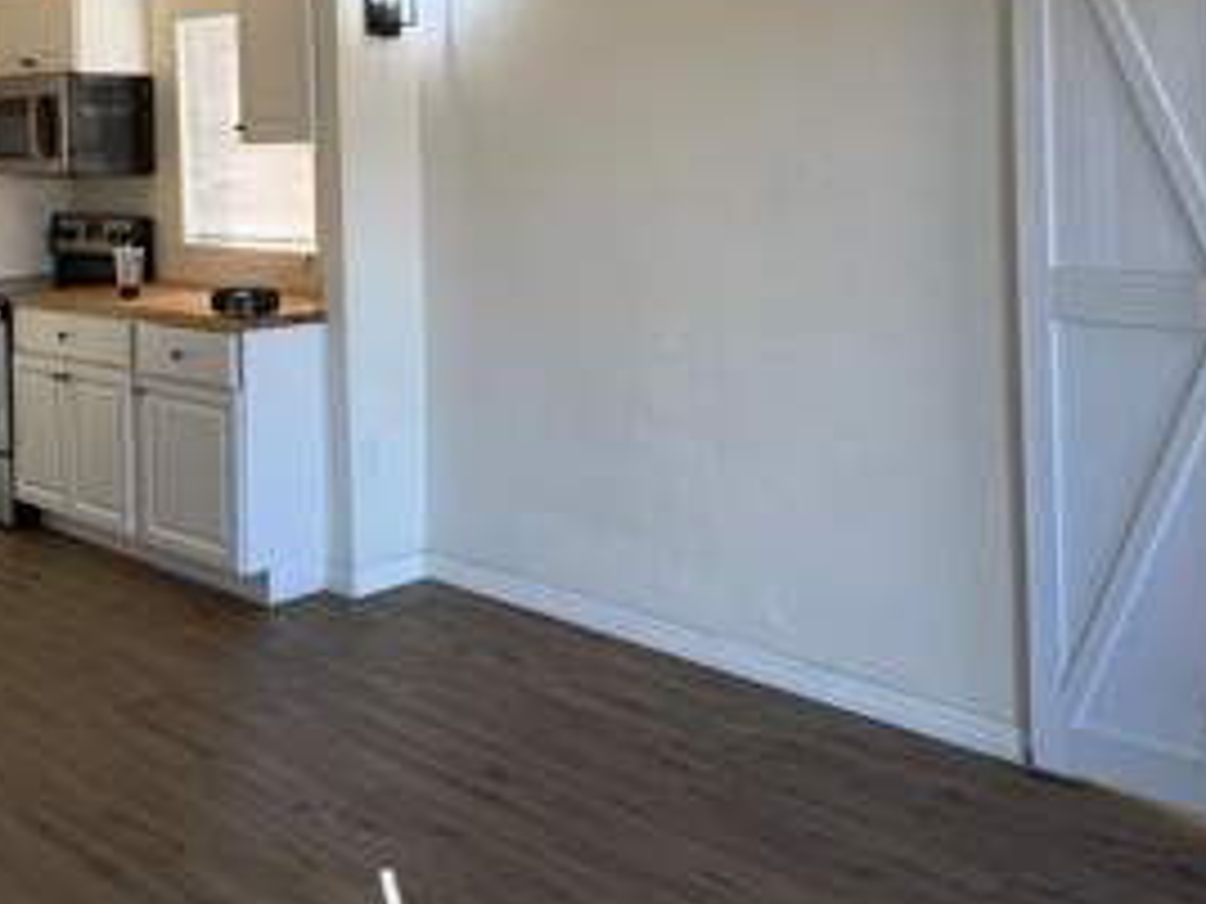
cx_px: 544
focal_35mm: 43
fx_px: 1498
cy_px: 171
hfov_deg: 43.8
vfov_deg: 32.6
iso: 100
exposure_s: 1/201
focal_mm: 6.76
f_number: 1.78
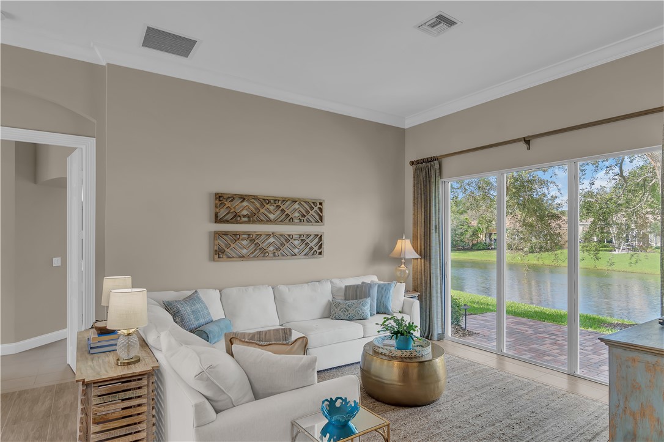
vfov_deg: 67.3
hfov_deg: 90.0
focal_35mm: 18
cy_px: 221
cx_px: 332
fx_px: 332
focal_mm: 12
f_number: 6.3
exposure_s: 1/15
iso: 320
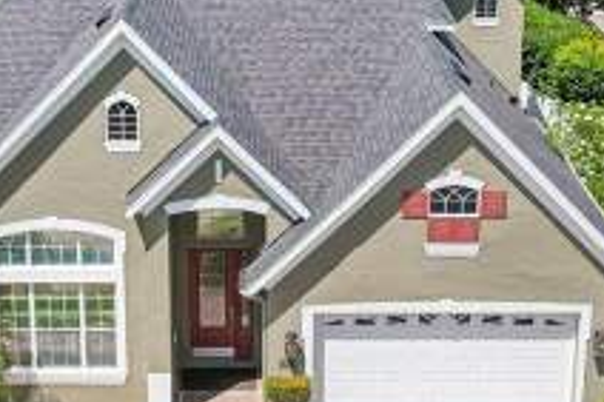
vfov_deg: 16.4
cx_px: 262
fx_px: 1391
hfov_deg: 24.5
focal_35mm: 83
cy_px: 190
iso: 120
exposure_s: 1/2500
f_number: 2.8
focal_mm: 8.4
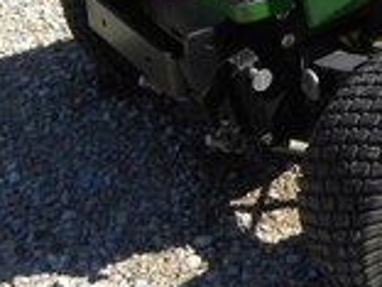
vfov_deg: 12.0
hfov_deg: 16.0
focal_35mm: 115
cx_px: 526
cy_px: -201
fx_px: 1269
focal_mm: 5.9
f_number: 5
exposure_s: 1/258
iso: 64
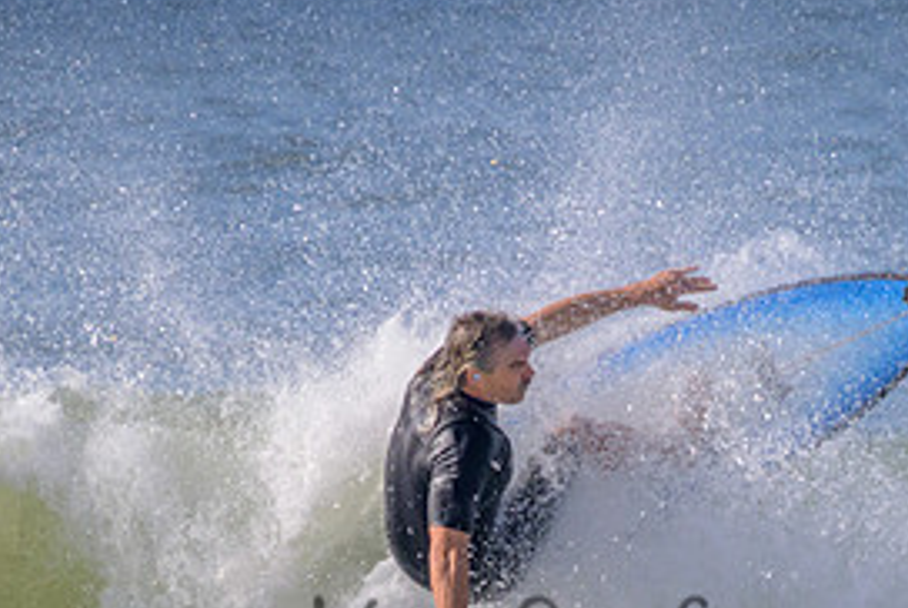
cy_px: 485
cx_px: 734
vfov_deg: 0.7
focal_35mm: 2061
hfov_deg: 1.0
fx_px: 52038
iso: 900
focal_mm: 800
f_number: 11
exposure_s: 1/2000
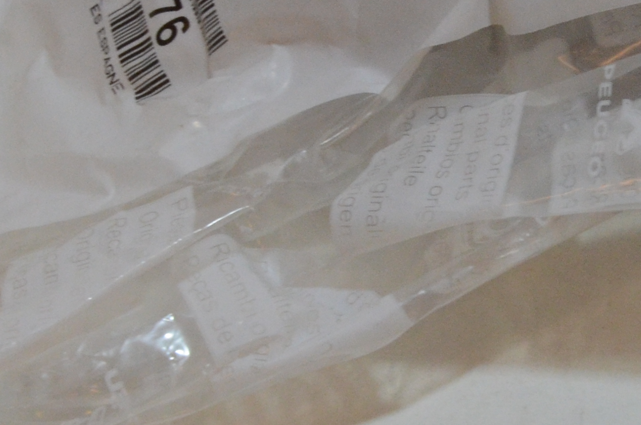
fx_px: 4512
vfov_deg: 5.4
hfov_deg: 8.0
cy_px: -158
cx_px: 963
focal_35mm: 254
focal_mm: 45
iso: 1600
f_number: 20
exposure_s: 1/50
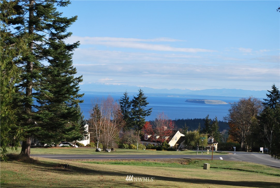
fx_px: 643
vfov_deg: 16.6
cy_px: 94
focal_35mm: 82
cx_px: 140
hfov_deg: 24.6
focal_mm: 55
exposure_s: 1/250
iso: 100
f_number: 8
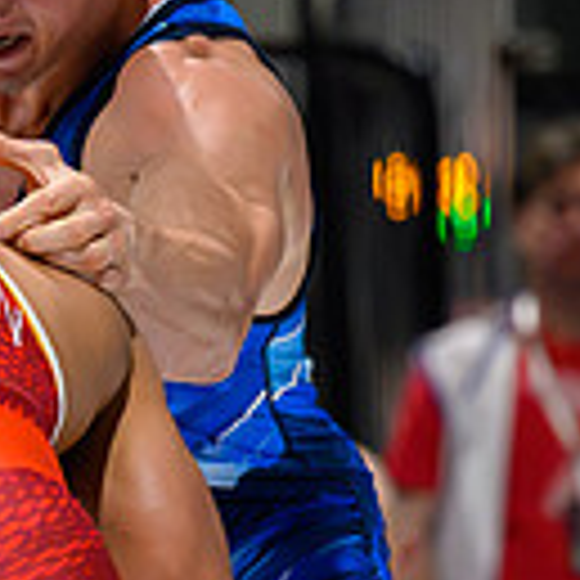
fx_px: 12379
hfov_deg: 2.7
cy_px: 661
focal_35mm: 653
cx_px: -96
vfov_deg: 2.7
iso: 6400
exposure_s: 1/800
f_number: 2.8
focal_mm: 120
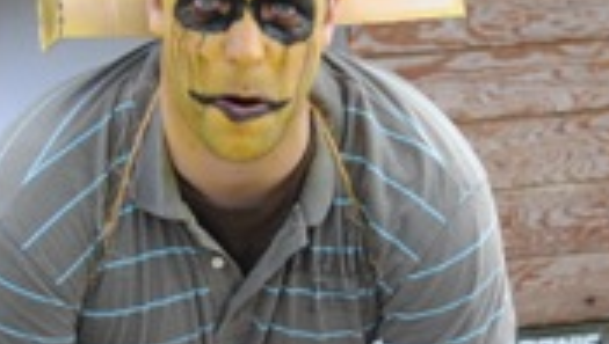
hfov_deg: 6.1
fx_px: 5757
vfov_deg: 3.4
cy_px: 400
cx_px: 264
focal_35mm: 356
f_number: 5
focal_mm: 62
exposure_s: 1/400
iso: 200
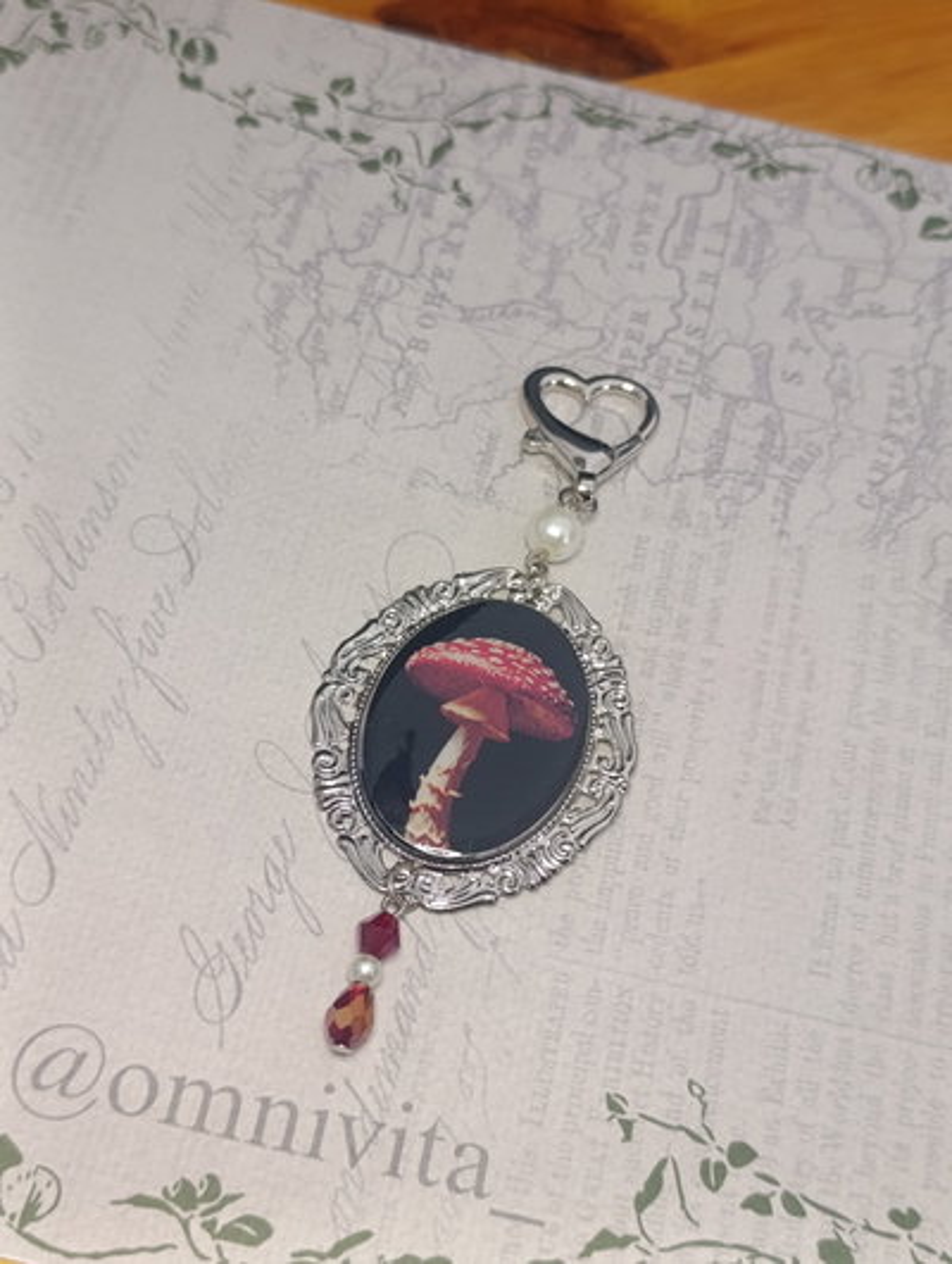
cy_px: 632
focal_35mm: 23
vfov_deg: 73.8
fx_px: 841
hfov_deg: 59.0
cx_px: 476
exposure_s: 1/50
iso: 640
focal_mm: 6.14
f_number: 1.6
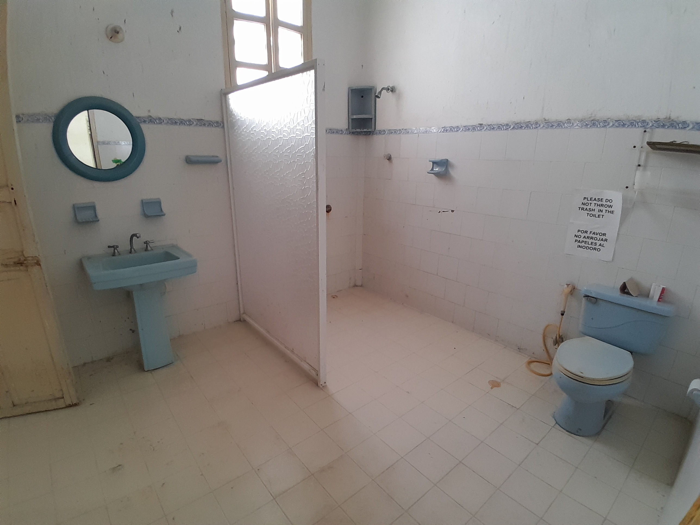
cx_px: 350
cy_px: 262
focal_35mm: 17
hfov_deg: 91.0
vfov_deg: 74.7
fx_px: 344
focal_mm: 1.46
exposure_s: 1/24
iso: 125
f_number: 2.2
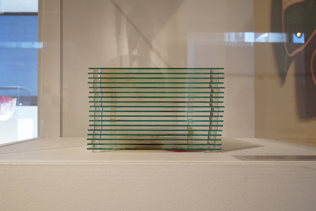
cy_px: 106
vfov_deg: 31.2
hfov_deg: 45.4
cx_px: 158
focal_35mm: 43
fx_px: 377
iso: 6400
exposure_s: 1/100
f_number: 13
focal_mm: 43
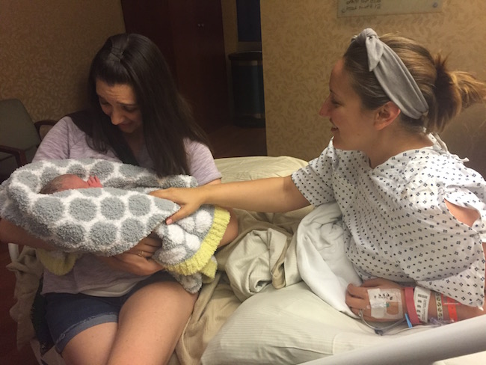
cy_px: 182
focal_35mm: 29
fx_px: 407
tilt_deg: -22.4
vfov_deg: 48.3
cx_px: 243
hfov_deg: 61.6
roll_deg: +4.3
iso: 250
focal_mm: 4.15
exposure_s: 1/24
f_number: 2.2
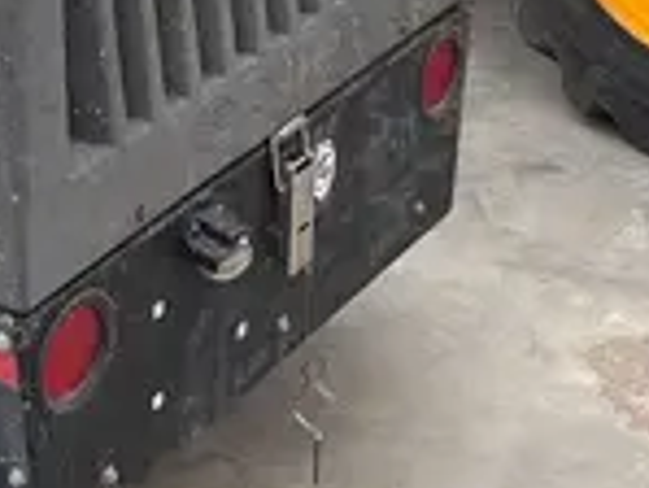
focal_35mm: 96
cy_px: -255
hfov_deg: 20.2
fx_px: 1801
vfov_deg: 14.4
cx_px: 122
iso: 50
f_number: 1.6
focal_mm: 5.96
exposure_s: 1/1287
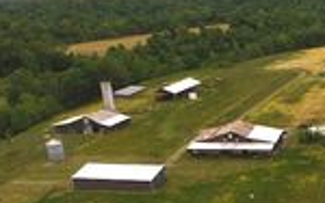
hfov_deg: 32.0
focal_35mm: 61
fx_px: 541
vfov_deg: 19.8
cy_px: 254
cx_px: 287
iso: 100
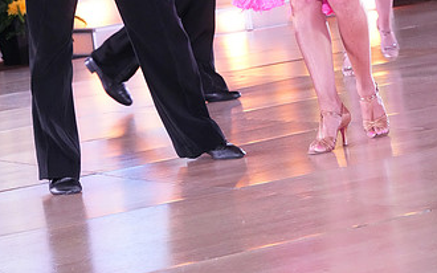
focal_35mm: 156
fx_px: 1857
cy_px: -103
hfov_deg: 13.4
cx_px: 211
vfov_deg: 8.3
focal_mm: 87
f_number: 8
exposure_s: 1/250
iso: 10000
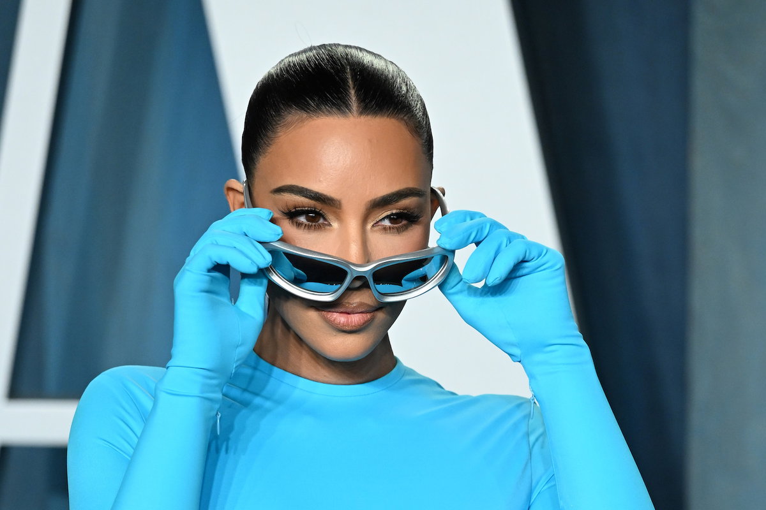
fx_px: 2553
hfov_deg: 17.1
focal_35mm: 120
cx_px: 383
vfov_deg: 11.4
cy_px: 255
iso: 1600
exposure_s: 1/500
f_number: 4
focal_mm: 120
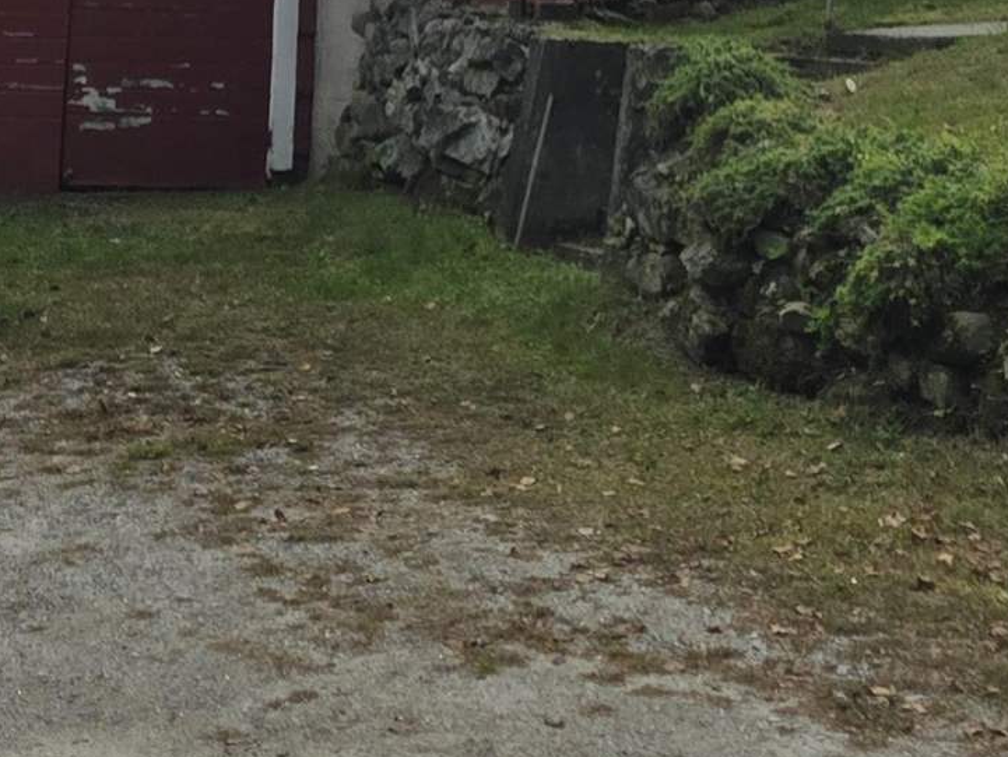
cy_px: -501
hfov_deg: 20.0
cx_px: 531
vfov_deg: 13.8
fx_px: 2854
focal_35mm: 98
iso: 25
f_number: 1.8
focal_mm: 5.4
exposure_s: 1/5127
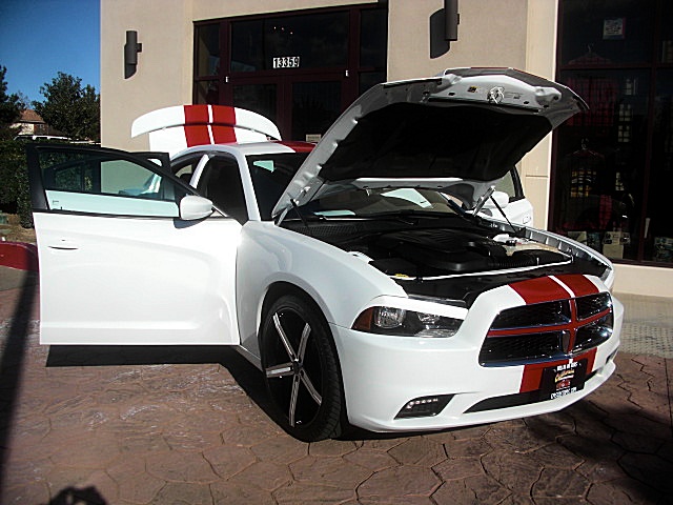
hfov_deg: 51.4
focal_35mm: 36
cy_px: 252
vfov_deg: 39.7
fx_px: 700
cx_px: 336
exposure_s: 1/250
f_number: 7.9
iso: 50
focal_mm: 6.3
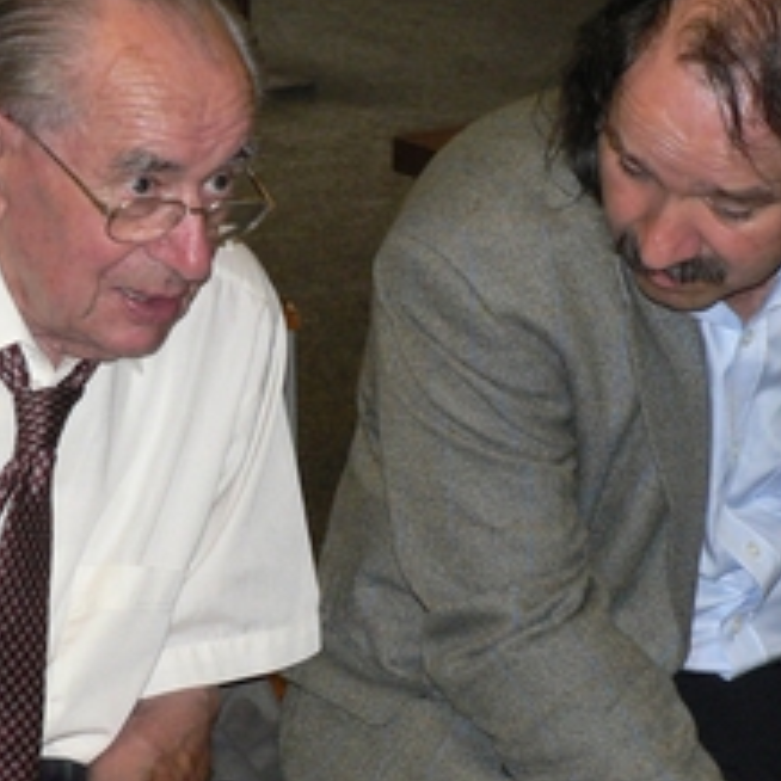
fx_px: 3854
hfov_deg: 11.6
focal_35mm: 151
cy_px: 365
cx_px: 385
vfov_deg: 11.6
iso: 200
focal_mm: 11.6
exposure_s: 1/60
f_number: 3.2
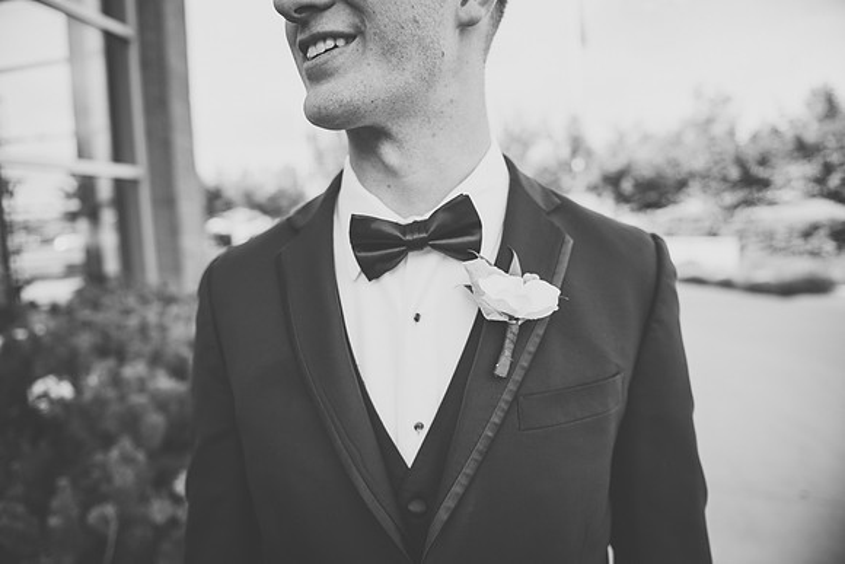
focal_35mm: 24
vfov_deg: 53.2
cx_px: 422
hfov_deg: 73.7
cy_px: 282
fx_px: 563
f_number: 2.8
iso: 100
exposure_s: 1/500
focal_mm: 24
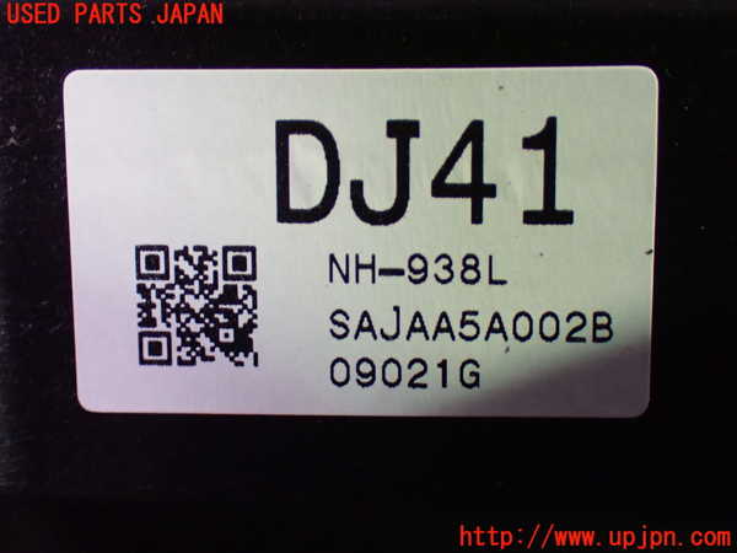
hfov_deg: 33.2
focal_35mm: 58
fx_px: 1235
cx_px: 368
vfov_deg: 25.2
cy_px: 276
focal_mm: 10.35
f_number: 3.5
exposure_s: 1/60
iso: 1250
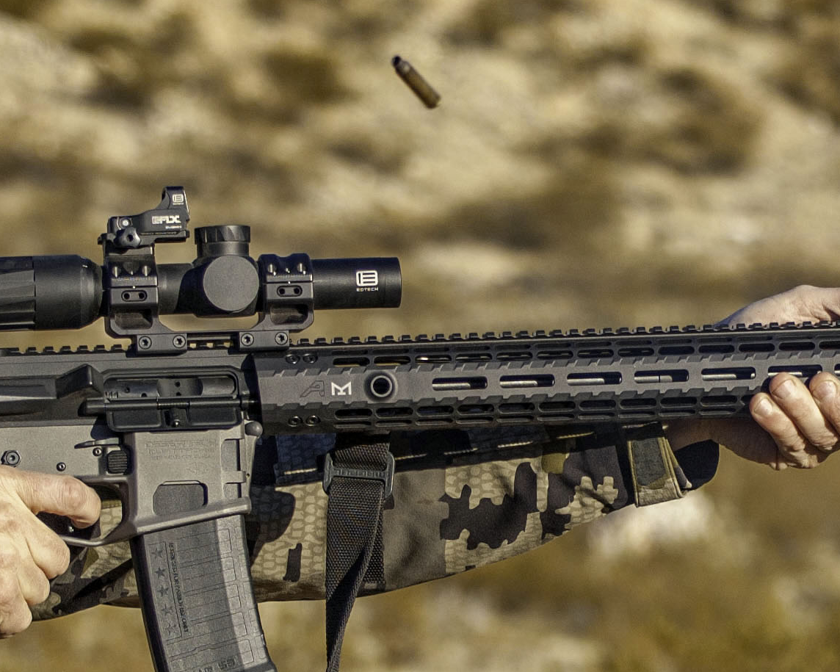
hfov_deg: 7.5
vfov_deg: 6.0
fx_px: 6438
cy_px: 433
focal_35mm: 259
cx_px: 662
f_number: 4.5
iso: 200
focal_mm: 70
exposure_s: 1/1000
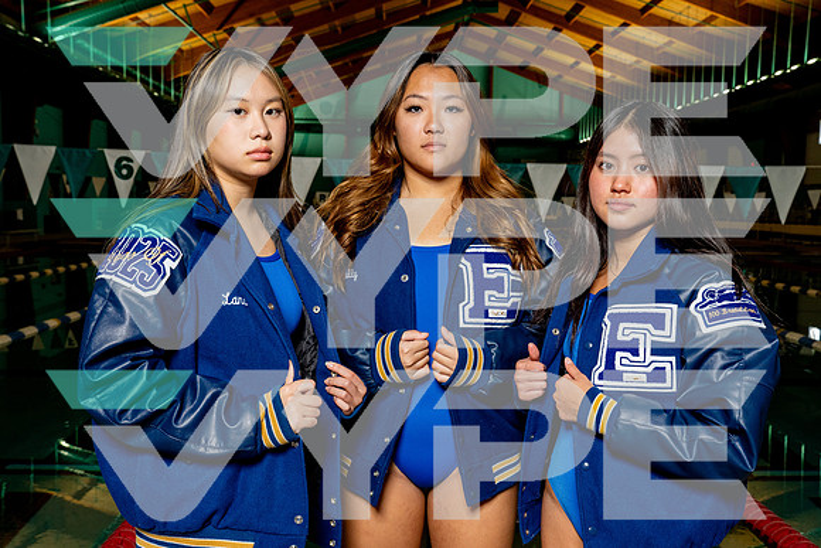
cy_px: 274
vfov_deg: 32.6
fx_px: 935
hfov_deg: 47.4
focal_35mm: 41
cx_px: 410
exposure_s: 1/250
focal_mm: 41
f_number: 8
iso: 1600
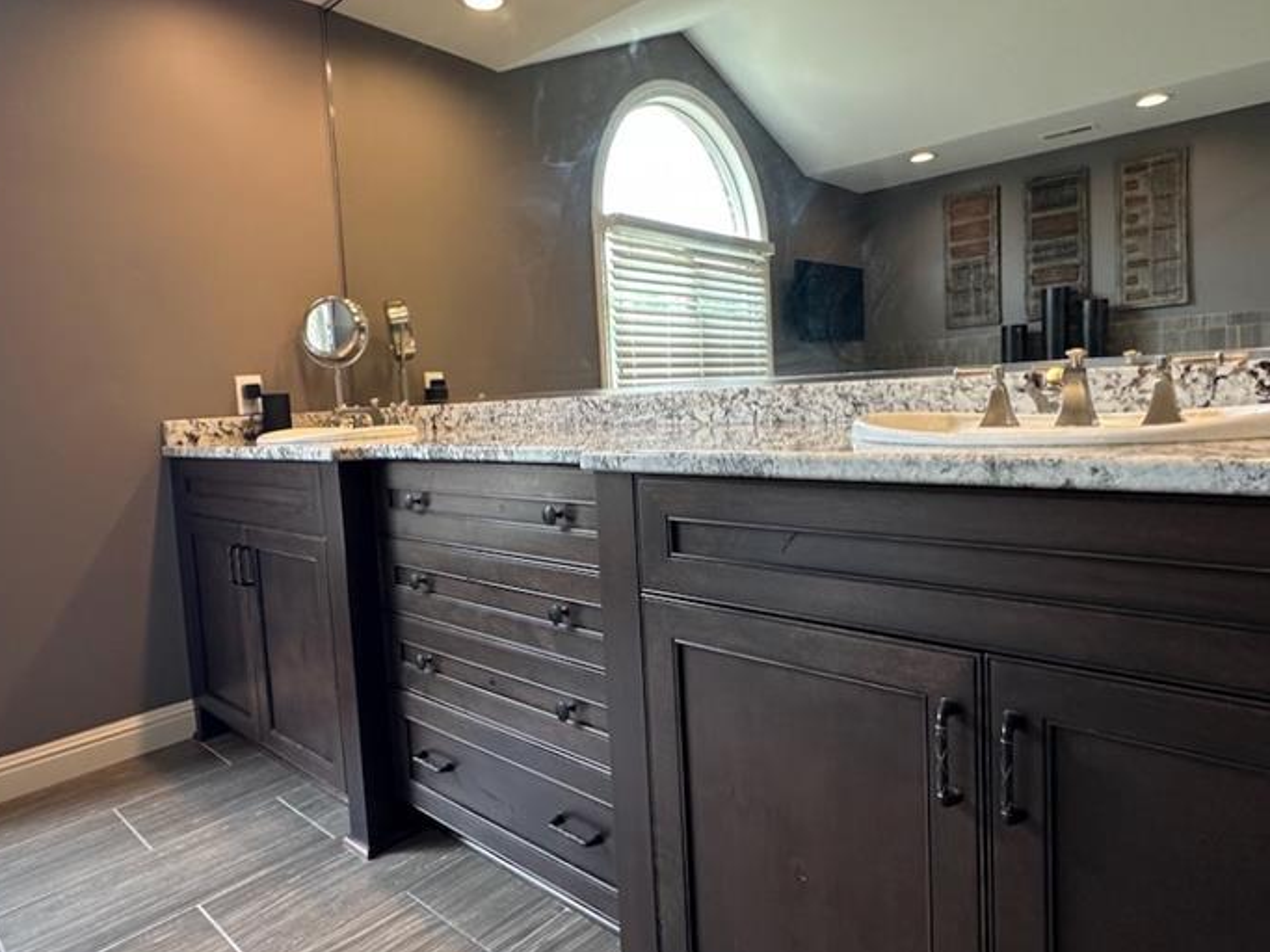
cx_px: 601
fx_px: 770
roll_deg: +2.5
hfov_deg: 78.9
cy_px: 474
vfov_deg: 63.4
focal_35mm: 21
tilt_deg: -3.5
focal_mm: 2.22
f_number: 2.2
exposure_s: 1/120
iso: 250
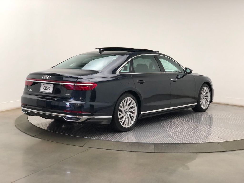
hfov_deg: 36.8
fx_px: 367
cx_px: 122
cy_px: 92
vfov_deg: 28.0
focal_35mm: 52
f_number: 2.4
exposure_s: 1/60
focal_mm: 6
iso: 80
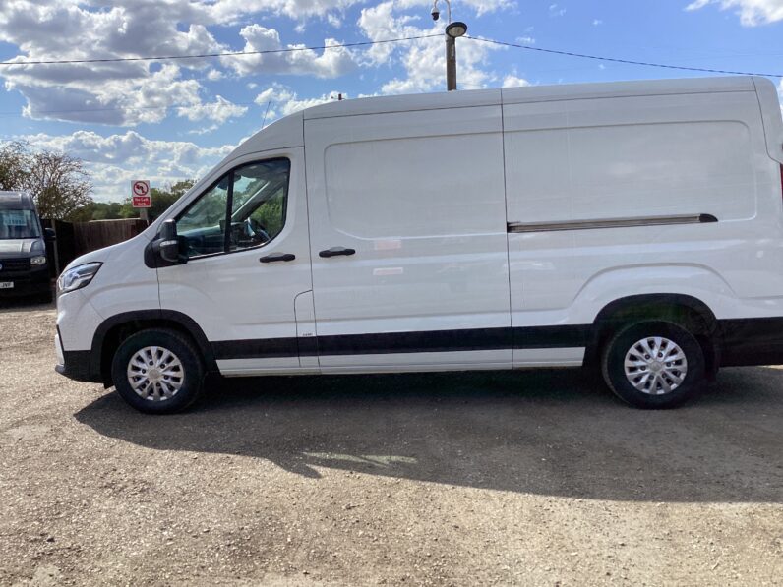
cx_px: 392
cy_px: 294
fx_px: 701
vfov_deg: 45.4
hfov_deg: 58.4
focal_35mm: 31
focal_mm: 3.3
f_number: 2.4
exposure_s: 1/1481
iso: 25
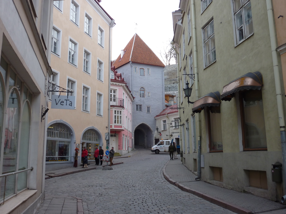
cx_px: 143
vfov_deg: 44.2
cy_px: 107
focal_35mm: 32
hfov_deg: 56.8
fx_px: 264
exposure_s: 1/125
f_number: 4
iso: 80
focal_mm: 5.3
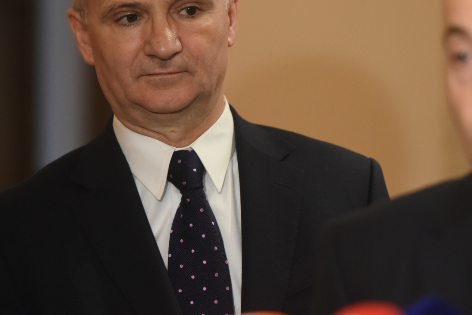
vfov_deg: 6.2
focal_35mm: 220
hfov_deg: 9.3
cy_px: 104
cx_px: 310
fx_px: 2884
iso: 3200
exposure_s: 1/250
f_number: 2.8
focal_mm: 145
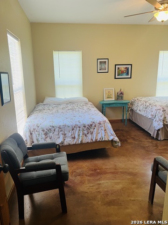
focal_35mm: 26
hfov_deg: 53.1
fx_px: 168
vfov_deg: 67.3
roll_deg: +1.4
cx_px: 84
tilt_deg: -13.1
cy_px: 112
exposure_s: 1/60
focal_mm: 5.7
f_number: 1.5
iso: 80
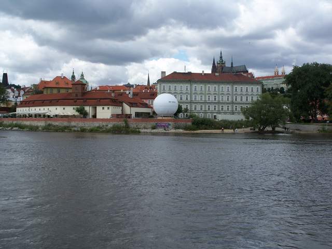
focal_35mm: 43
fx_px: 412
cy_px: 124
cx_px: 166
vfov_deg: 33.6
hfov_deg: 43.9
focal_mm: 9.1
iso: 64
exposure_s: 1/500
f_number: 4.5
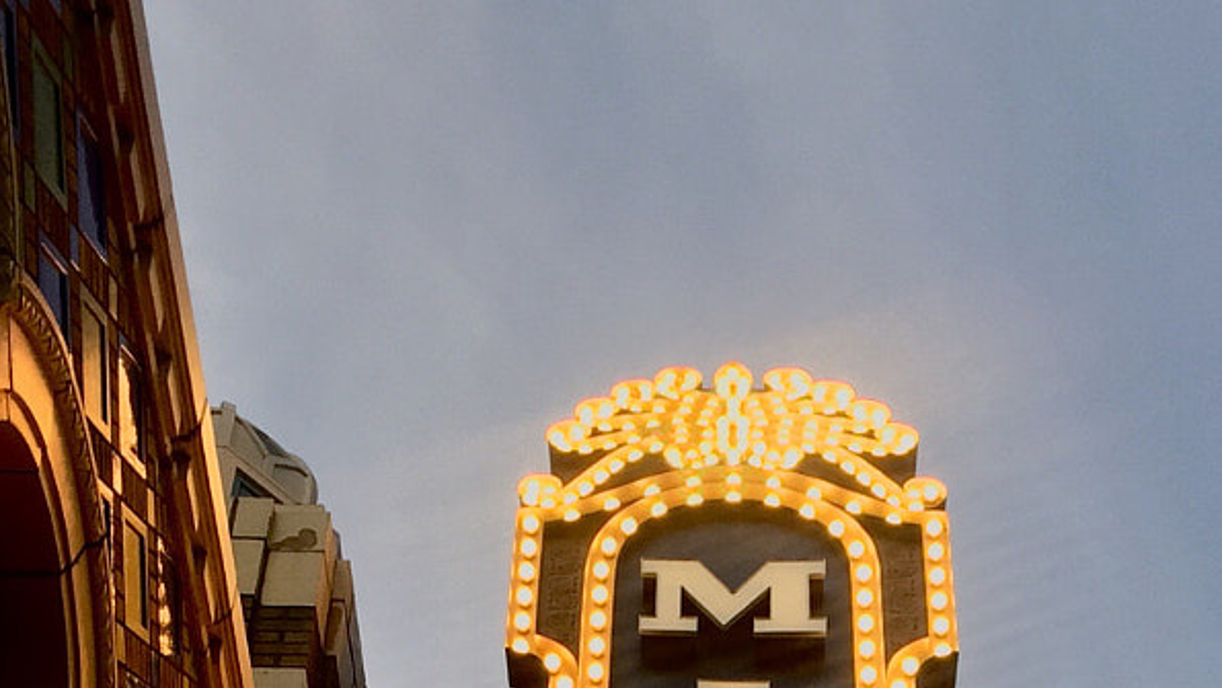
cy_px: 1397
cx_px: 797
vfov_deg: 12.5
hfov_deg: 24.9
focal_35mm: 85
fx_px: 2755
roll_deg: +1.0
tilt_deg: +40.6
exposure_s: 1/200
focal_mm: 4.15
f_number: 2.2
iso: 32
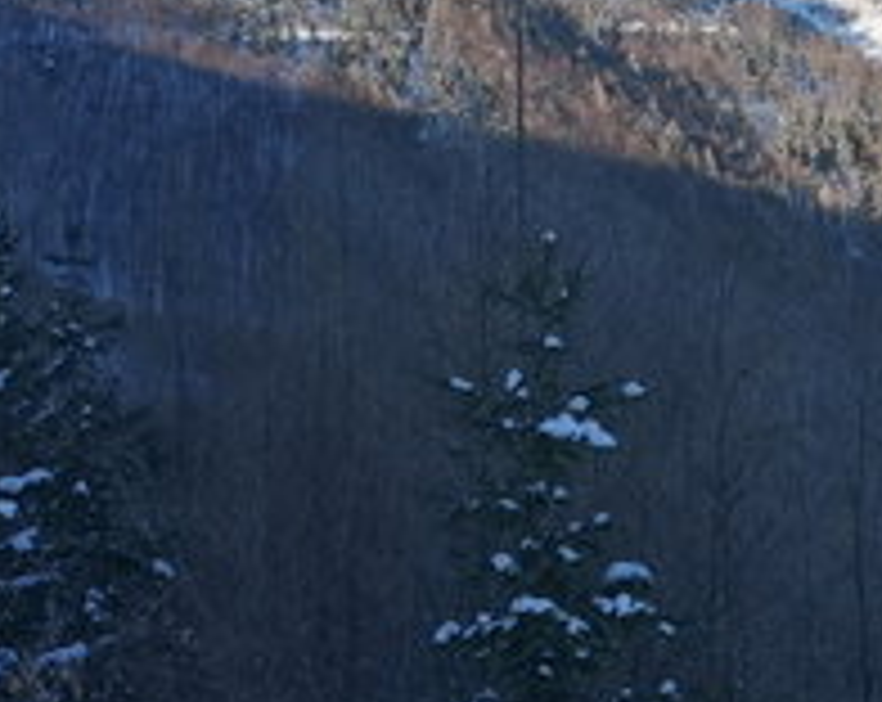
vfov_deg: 21.2
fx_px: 1798
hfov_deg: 26.9
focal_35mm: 69
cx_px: 738
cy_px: -27
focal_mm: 4.75
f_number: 1.8
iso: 50
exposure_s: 1/1695
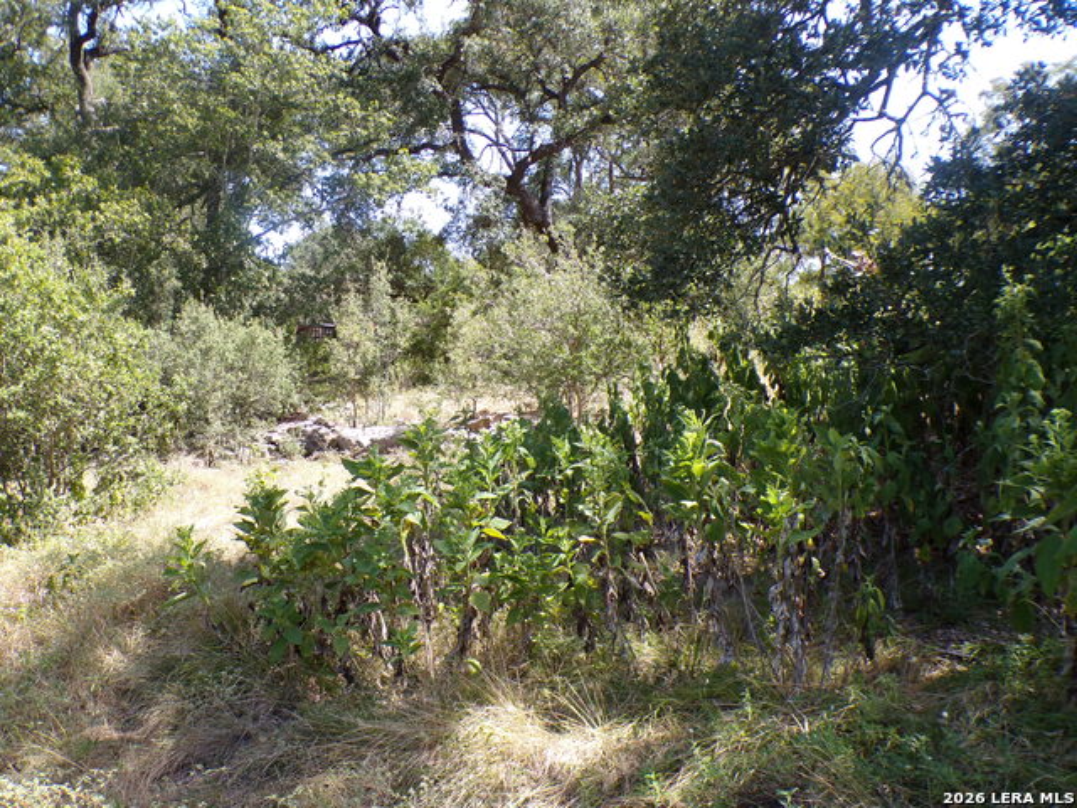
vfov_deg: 44.2
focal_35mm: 32
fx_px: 996
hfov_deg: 56.8
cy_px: 404
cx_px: 538
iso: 100
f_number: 3.2
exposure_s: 1/240
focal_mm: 5.8
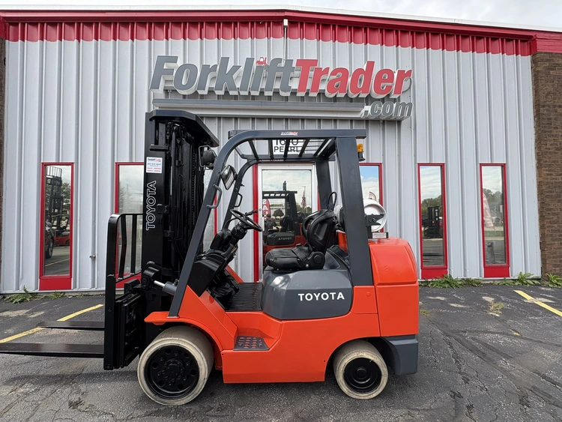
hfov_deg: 102.0
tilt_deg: +1.9
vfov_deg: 85.7
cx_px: 281
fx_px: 227
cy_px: 211
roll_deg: +1.1
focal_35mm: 14
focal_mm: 2.22
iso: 40
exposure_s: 1/435
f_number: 2.2
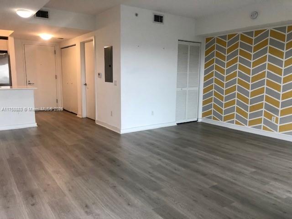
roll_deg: +0.0
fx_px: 236
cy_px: 110
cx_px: 146
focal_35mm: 28
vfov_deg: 49.7
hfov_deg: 63.4
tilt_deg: -8.7
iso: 32
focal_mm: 4
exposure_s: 1/30
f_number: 1.8
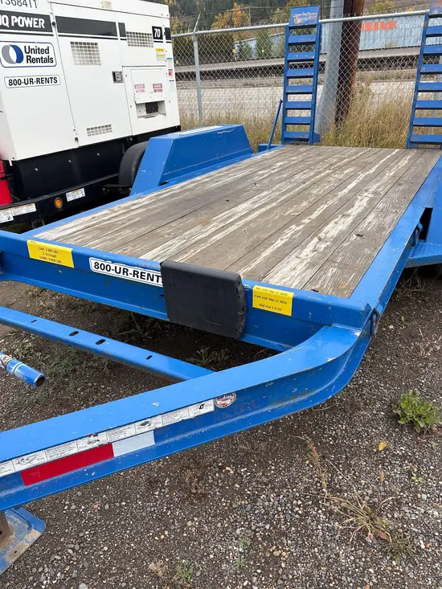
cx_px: 221
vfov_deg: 67.3
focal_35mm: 26
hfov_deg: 53.1
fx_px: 443
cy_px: 294
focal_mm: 5.96
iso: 50
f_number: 1.6
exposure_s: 1/591
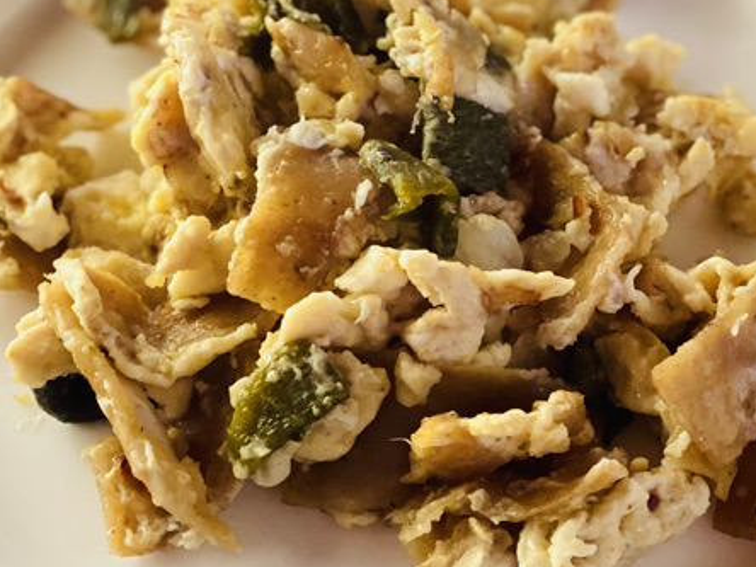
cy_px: 191
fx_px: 2621
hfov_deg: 16.4
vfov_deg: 12.3
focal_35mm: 120
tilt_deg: -52.8
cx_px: 409
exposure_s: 1/40
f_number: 2
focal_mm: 6
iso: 200
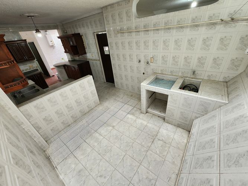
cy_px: 93
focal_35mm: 13
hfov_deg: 106.2
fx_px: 93
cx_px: 124
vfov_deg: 89.9
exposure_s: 1/60
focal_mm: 2.2
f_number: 2.2
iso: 100
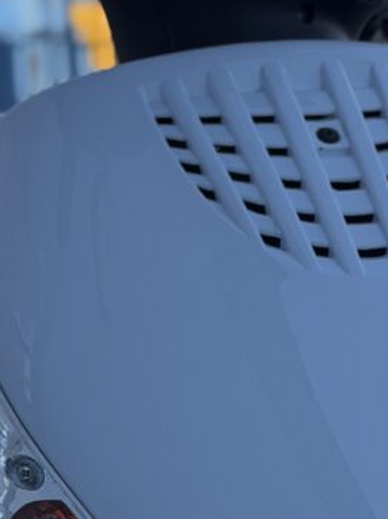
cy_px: 494
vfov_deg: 13.8
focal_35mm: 141
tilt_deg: -11.1
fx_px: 2111
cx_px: 355
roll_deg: +3.1
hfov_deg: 10.4
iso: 64
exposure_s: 1/2577
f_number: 1.78
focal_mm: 6.76
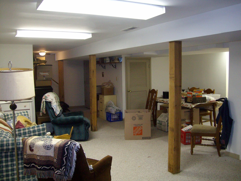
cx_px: 120
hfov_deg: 52.6
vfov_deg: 40.7
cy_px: 90
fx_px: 244
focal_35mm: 35
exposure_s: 1/40
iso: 200
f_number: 2.8
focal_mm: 5.8
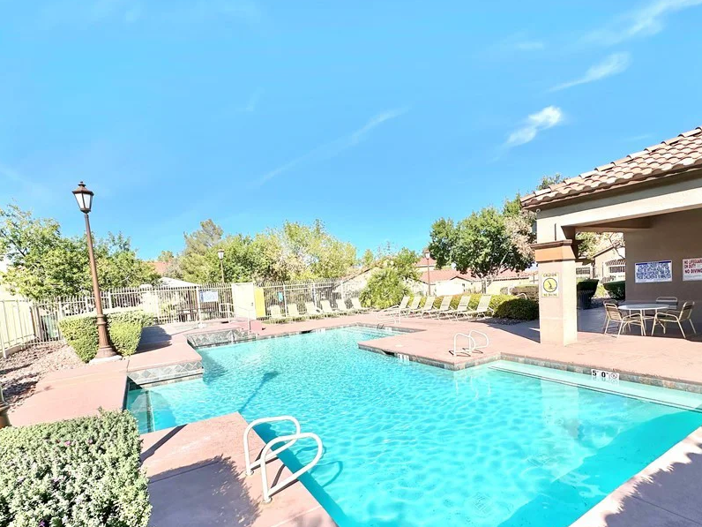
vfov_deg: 71.0
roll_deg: +4.4
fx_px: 365
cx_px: 359
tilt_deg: -5.8
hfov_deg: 87.7
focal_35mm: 18
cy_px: 312
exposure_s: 1/3401
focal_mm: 2.22
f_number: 2.2
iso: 50
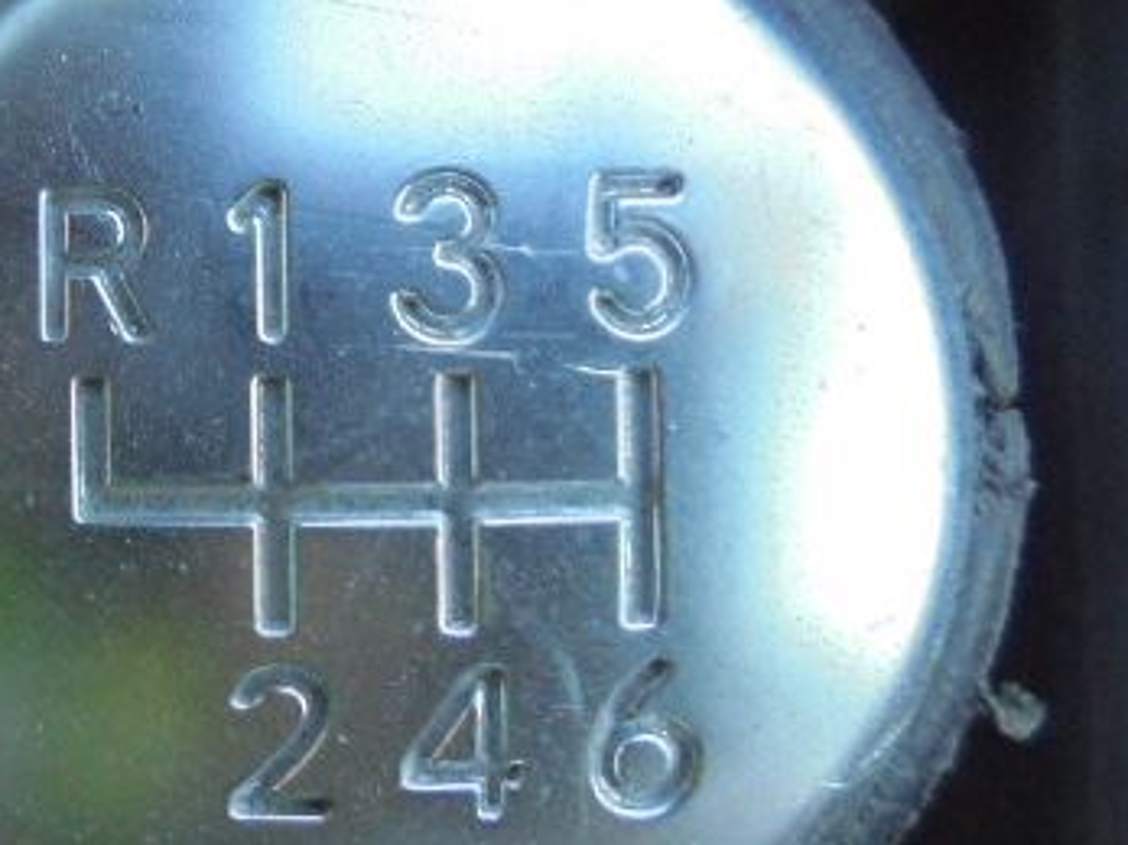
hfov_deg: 37.7
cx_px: 172
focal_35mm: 48
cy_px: 153
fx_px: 1564
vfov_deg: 29.5
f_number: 3.5
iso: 400
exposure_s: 1/60
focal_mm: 4.6
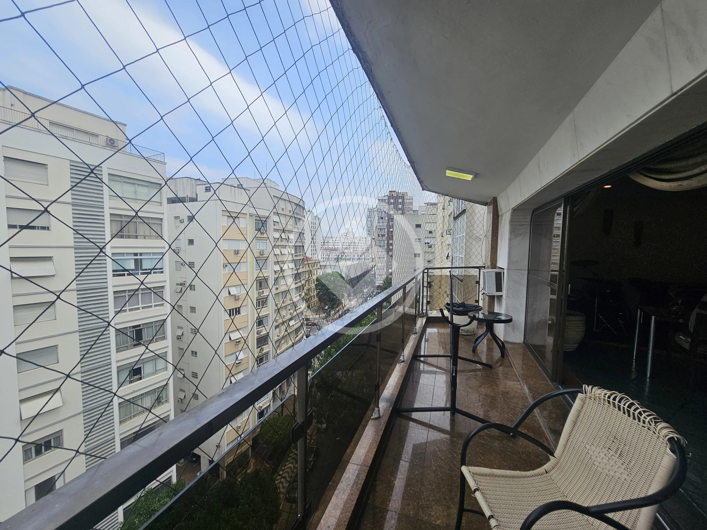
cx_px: 354
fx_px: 266
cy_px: 265
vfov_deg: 89.9
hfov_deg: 106.2
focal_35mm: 13
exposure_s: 1/1538
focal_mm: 2.2
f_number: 2.2
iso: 50
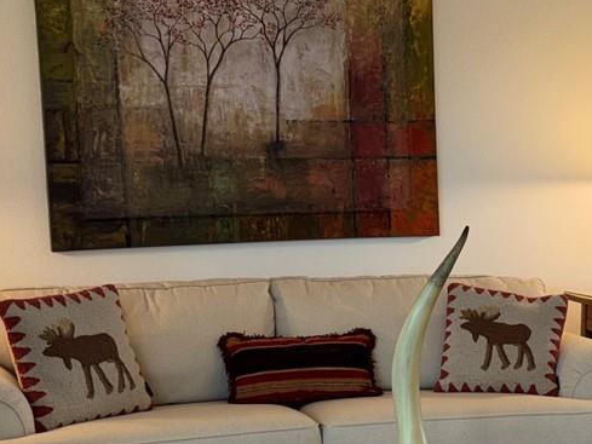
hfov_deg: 22.4
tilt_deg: -9.0
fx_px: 1454
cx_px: 538
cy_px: 392
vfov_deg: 17.1
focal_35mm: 85
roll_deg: -0.8
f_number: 1.6
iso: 32
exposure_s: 1/27
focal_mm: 5.96
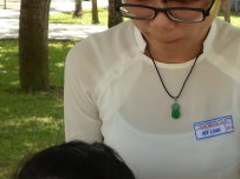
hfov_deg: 13.4
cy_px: 230
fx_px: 977
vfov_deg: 10.3
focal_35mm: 141
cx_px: 335
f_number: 3.2
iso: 80
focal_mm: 7.8
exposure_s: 1/180
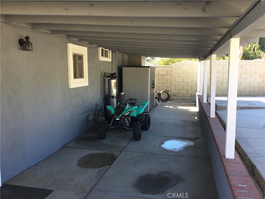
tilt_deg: -7.7
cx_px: 132
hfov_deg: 58.4
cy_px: 100
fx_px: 237
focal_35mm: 31
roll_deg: -0.7
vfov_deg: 45.4
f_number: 2.4
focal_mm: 3.3
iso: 32
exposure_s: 1/120
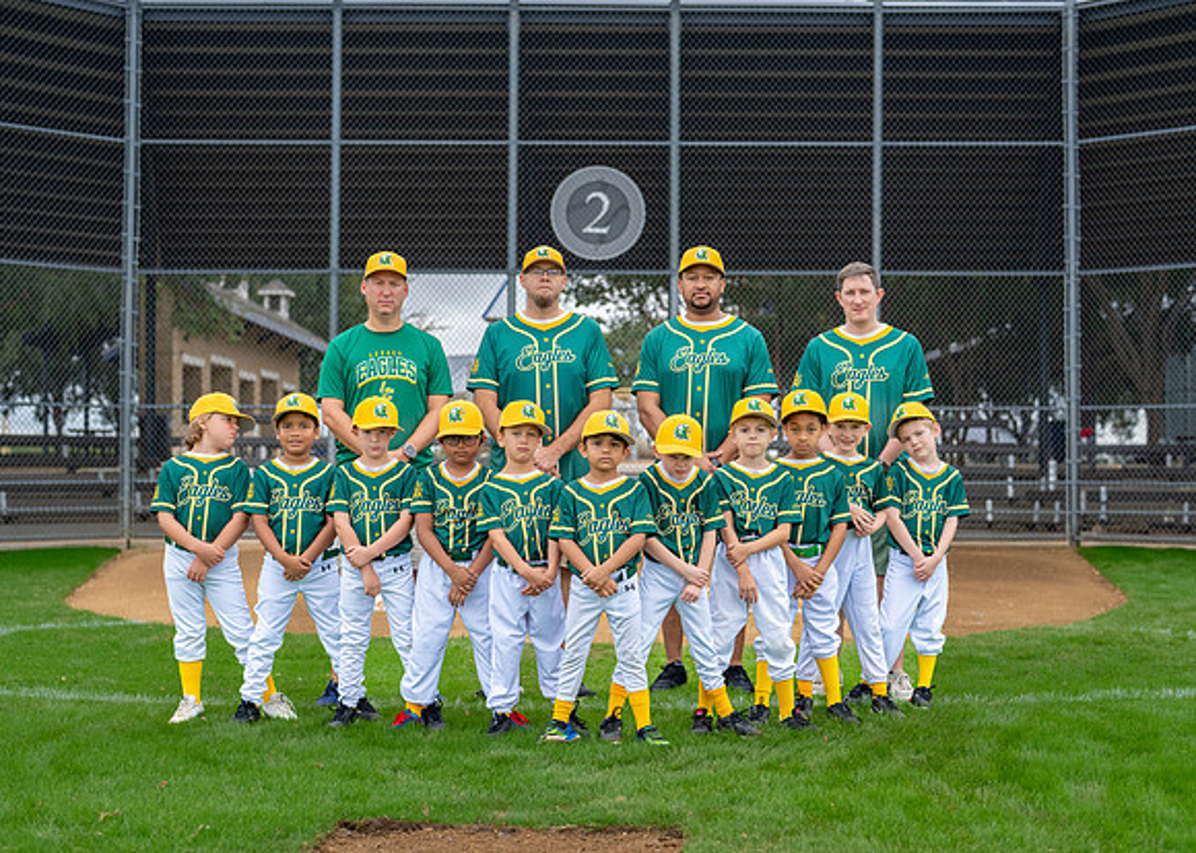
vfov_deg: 25.0
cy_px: 428
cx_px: 593
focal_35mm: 57
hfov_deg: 34.5
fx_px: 1925
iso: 320
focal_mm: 50
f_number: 2.5
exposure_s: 1/1000
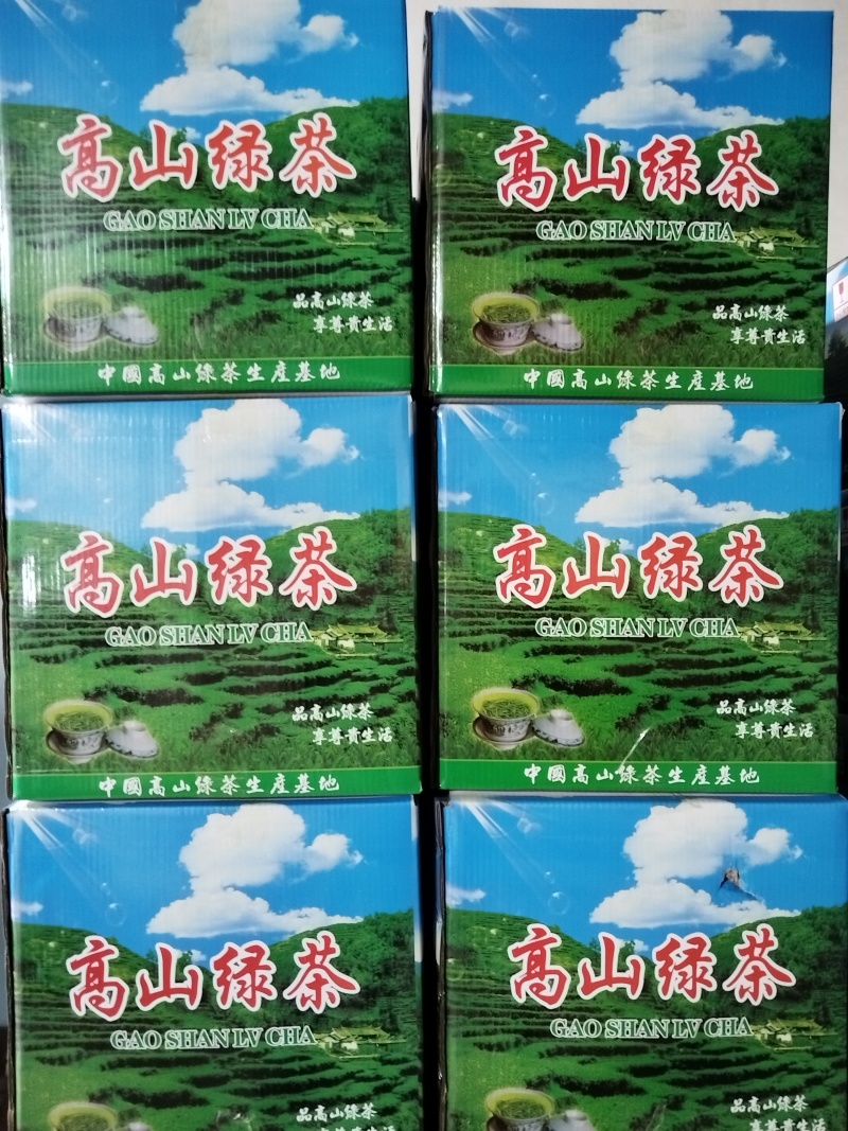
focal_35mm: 26
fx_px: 849
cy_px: 566
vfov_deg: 67.3
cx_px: 424
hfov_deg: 53.1
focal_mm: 4.95
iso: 2703
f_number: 1.9
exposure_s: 1/16.7
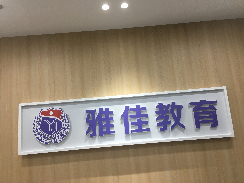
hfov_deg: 61.7
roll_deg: +3.9
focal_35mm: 29
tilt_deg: +10.2
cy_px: 92
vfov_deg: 48.2
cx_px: 122
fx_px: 204
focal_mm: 4.15
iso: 25
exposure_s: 1/33
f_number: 2.2
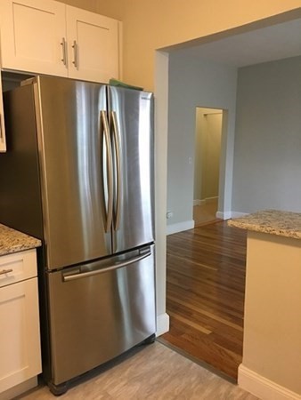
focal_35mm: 29
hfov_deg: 48.3
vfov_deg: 61.6
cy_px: 200
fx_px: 336
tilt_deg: -8.8
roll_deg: +0.5
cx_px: 150
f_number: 2.2
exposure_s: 1/30
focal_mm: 4.15
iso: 100
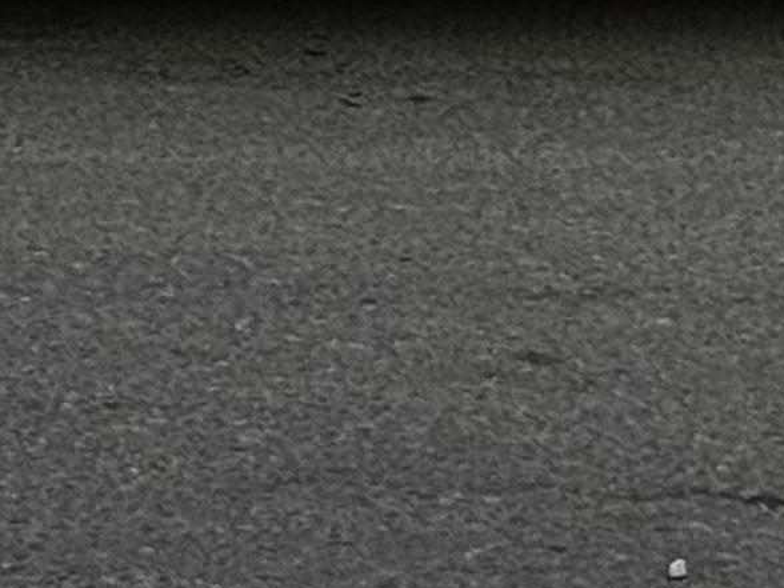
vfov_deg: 4.3
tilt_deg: -1.7
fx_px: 7451
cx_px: 523
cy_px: -1336
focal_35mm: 329
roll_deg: -0.5
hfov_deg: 6.0
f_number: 1.78
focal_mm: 6.76
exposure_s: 1/2342
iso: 64
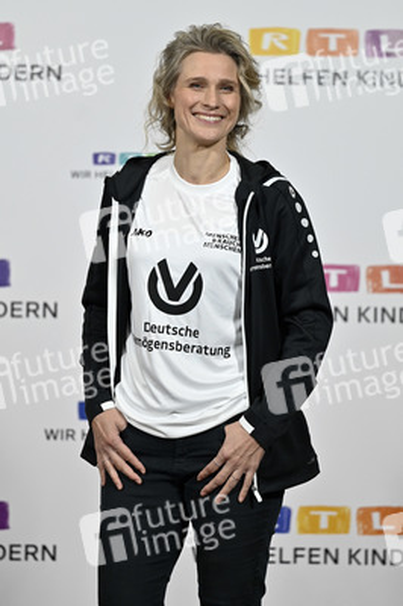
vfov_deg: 24.2
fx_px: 1413
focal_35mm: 84
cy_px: 303
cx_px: 202
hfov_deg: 16.2
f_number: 2.8
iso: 640
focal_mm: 84
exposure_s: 1/640
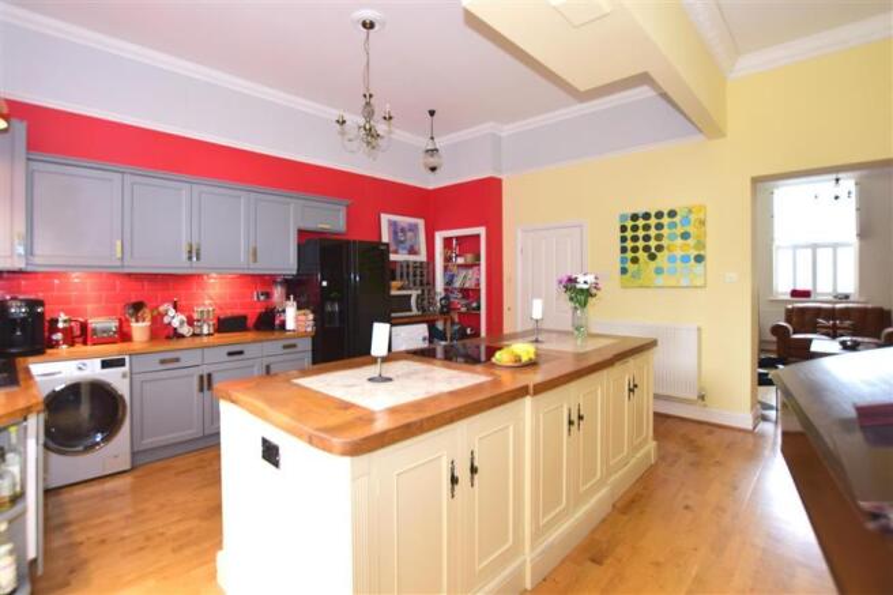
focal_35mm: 15
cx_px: 446
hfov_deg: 100.4
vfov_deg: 77.3
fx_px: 372
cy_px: 298
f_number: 5
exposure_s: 1/8
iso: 200
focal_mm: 10
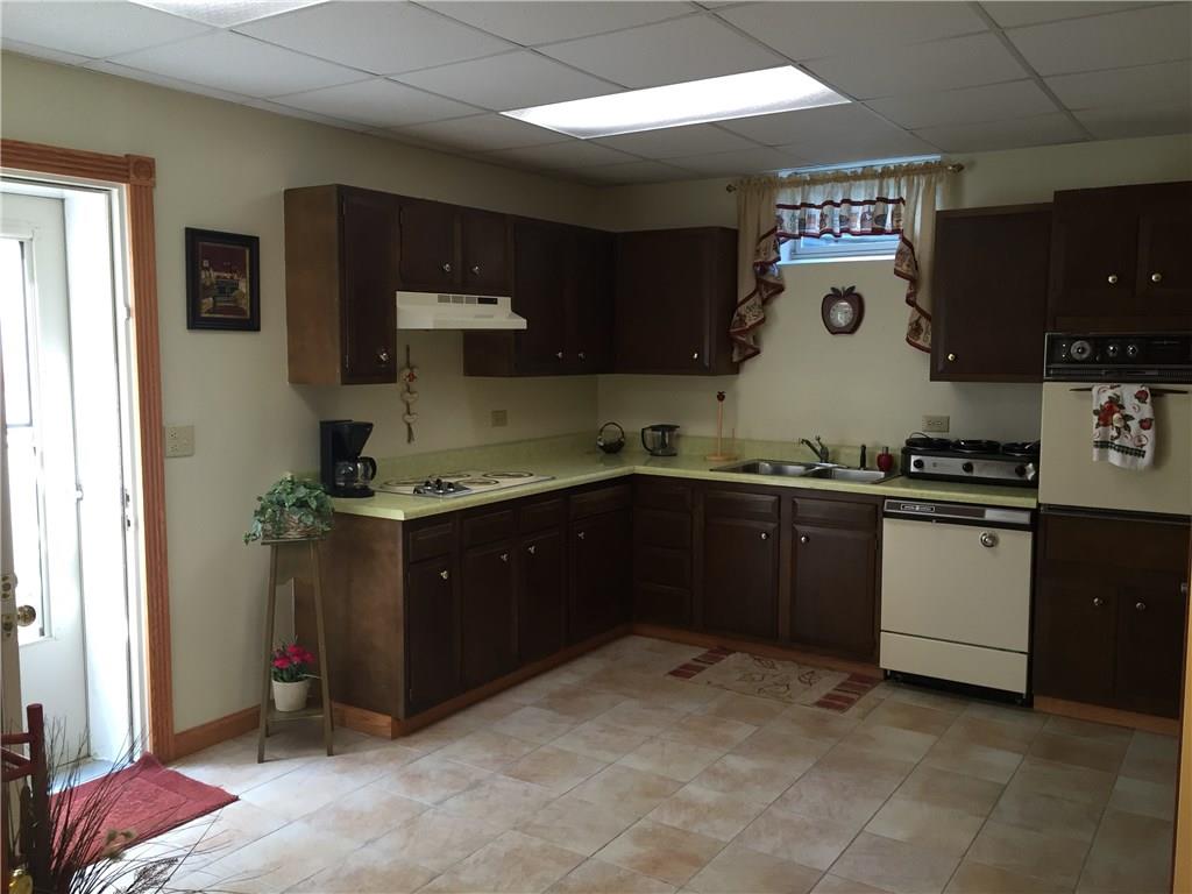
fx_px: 999
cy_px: 447
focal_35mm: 29
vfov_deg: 48.2
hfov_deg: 61.7
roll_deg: -0.7
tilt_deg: -7.2
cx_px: 596
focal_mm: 4.15
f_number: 2.2
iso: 64
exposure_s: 1/30
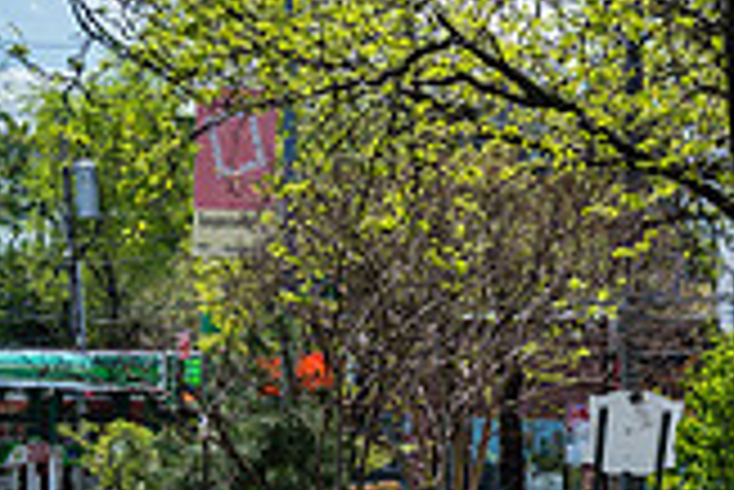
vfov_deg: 4.6
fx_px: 6081
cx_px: 937
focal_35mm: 298
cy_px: 481
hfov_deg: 6.8
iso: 200
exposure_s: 1/1000
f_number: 5
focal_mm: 83
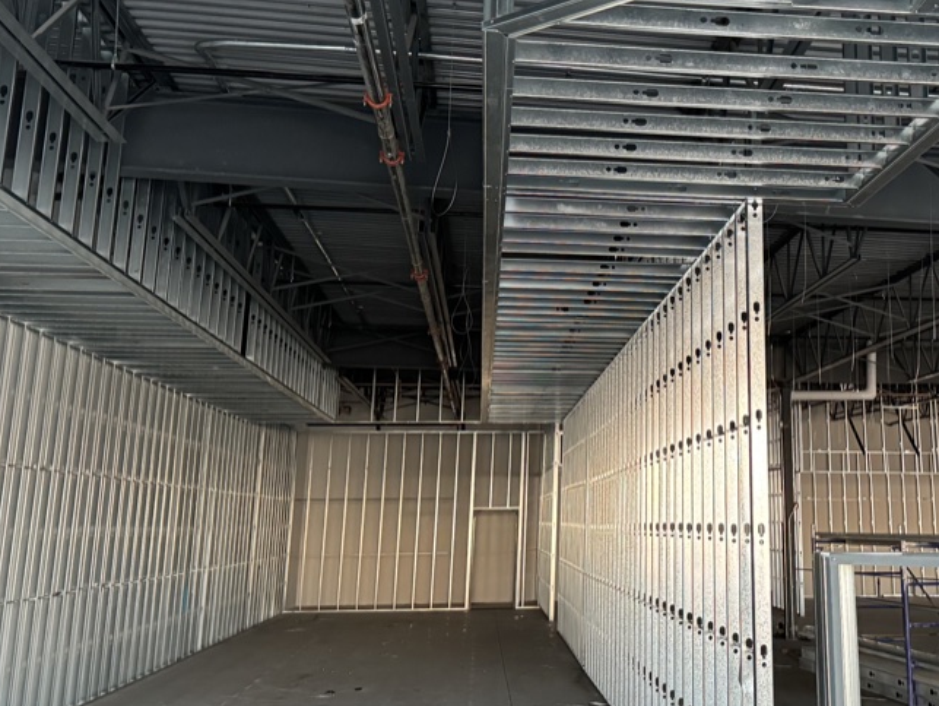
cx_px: 678
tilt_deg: +16.9
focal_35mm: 44
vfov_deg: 32.5
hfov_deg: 41.9
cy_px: 214
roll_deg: -1.8
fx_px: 1194
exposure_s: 1/60
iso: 800
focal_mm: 6.76
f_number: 1.78
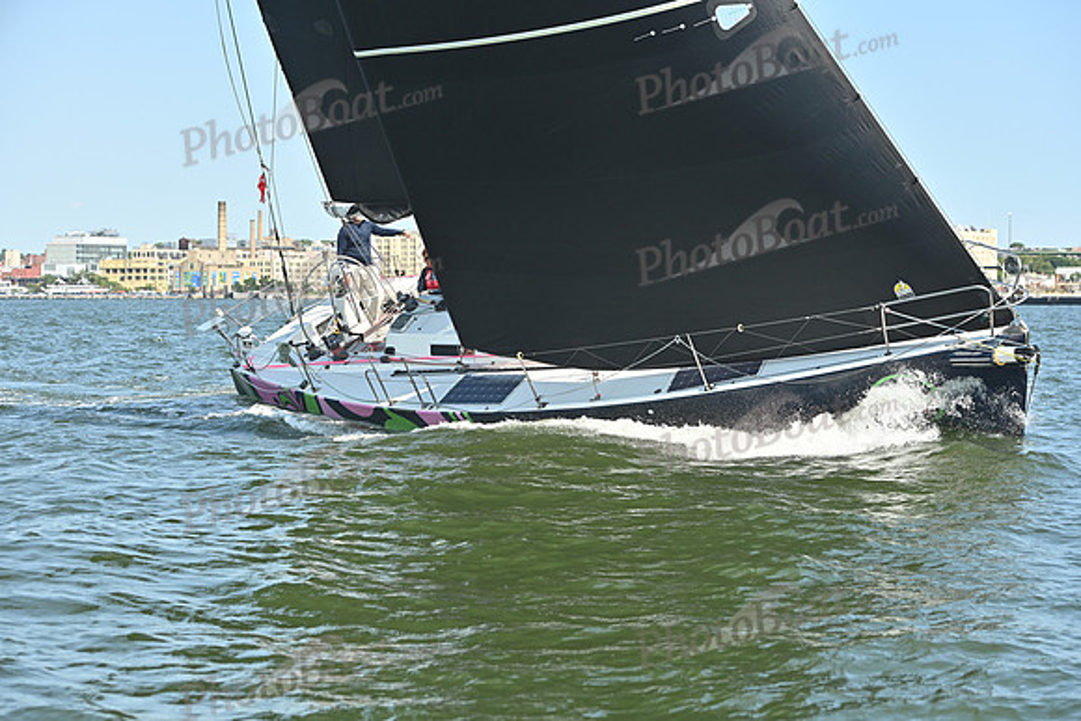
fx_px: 2403
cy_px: 360
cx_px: 540
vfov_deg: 17.1
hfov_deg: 25.4
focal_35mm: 80
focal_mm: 80
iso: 320
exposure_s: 1/1250
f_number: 6.3
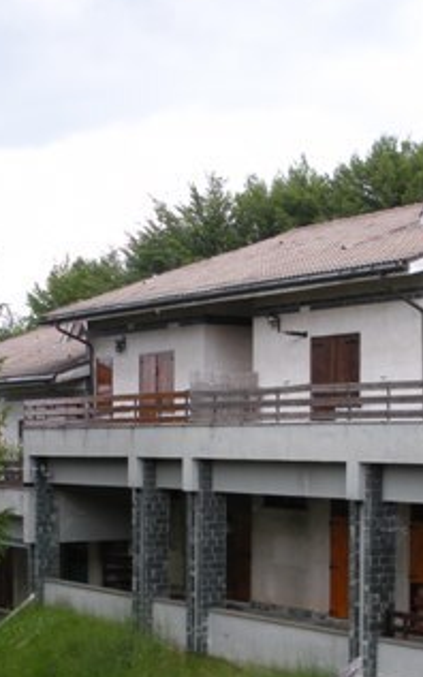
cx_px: 261
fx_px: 1421
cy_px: 481
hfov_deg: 16.9
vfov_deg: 26.6
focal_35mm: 77
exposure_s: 1/129
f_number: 3.5
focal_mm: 6.3
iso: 64
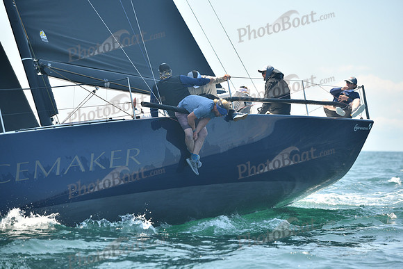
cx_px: 202
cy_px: 134
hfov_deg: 14.2
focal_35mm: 145
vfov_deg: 9.5
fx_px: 1623
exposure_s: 1/640
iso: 320
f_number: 4
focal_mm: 145
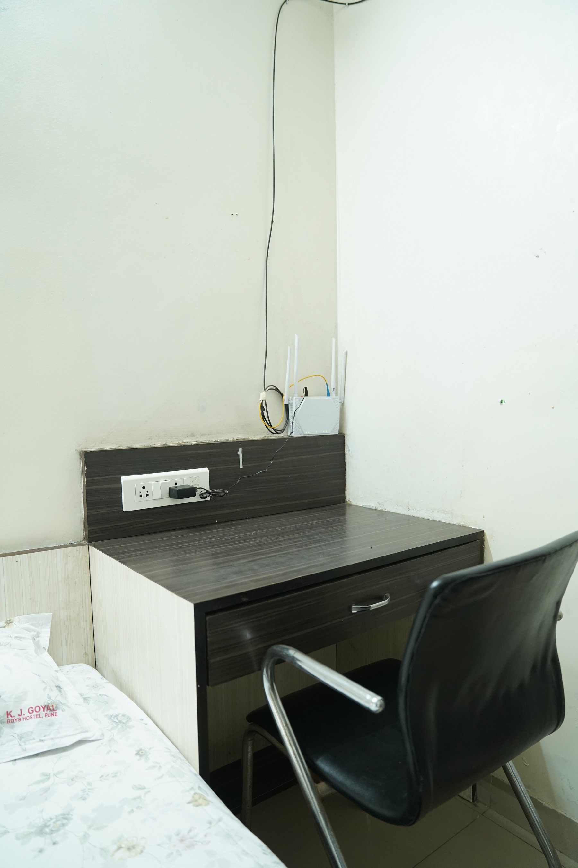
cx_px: 289
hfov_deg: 53.1
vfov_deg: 73.7
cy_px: 434
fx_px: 578
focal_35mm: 24
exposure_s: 1/100
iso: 3200
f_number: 2.8
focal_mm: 24
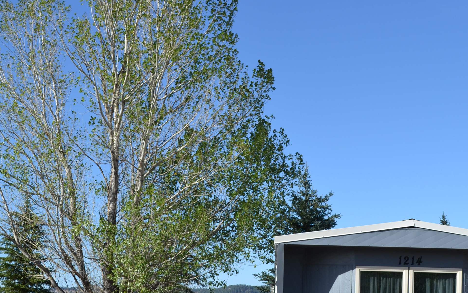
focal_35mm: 71
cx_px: 280
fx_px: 903
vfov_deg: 18.3
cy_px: 228
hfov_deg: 29.0
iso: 100
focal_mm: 29
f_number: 7.1
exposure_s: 1/200
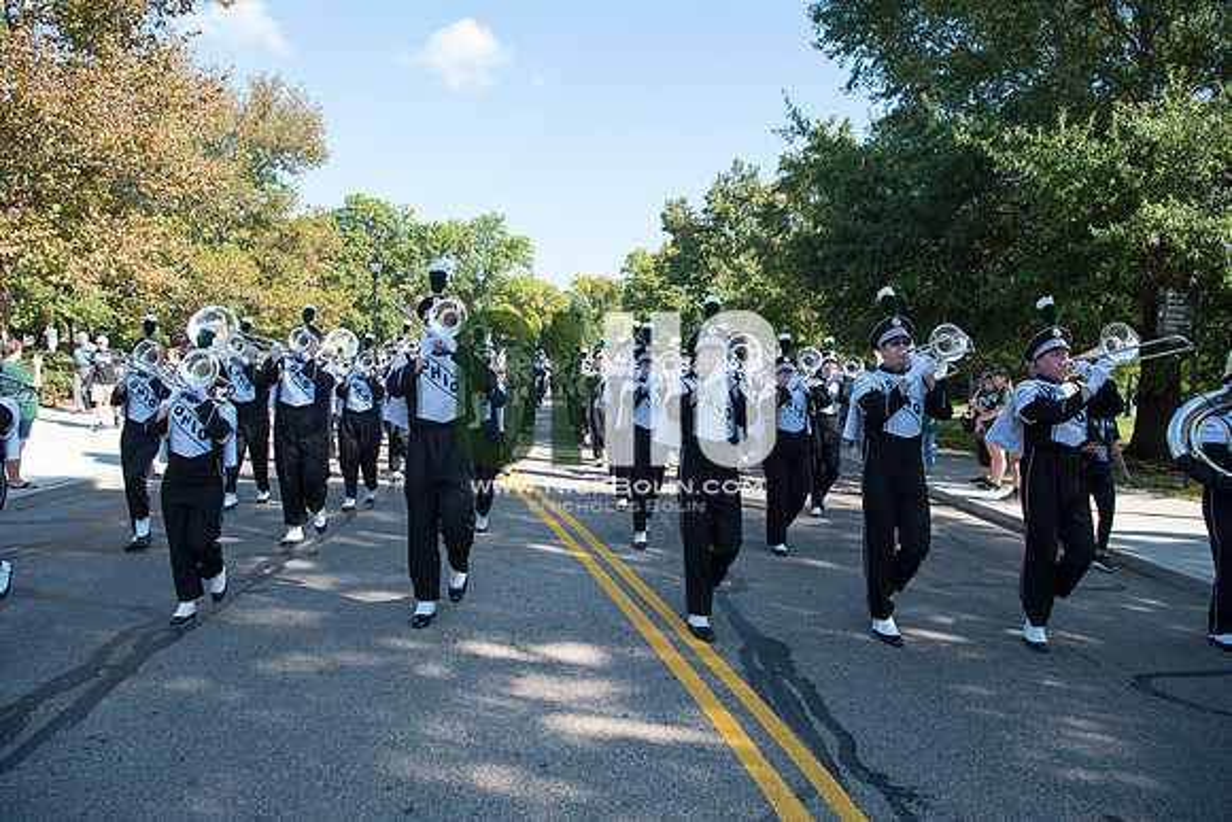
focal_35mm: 24
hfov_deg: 73.7
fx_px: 821
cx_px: 616
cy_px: 411
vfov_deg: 53.2
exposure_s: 1/500
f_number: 5.6
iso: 200
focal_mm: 24
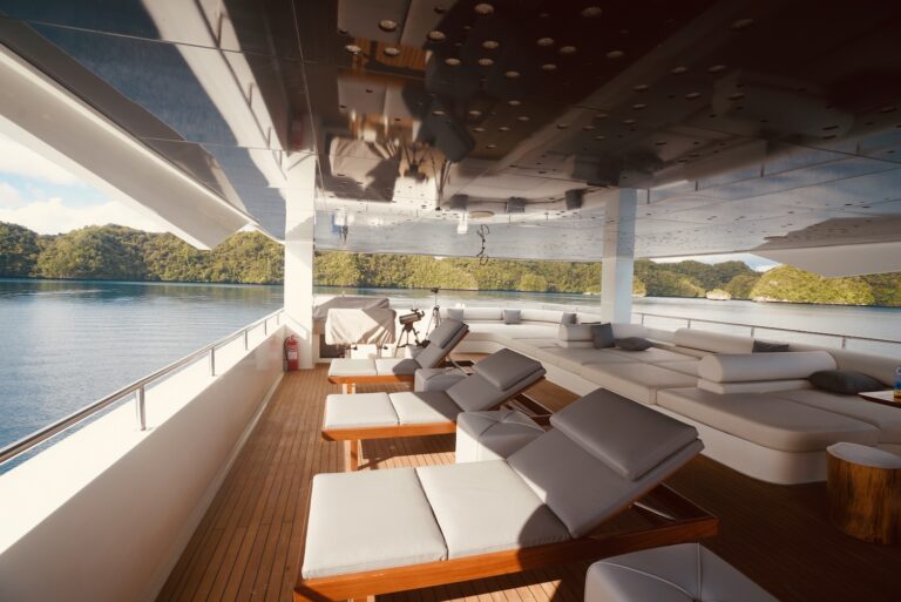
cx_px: 450
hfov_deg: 96.7
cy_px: 301
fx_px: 401
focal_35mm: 16
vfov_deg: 73.8
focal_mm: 16
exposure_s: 1/200
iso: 100
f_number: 6.3
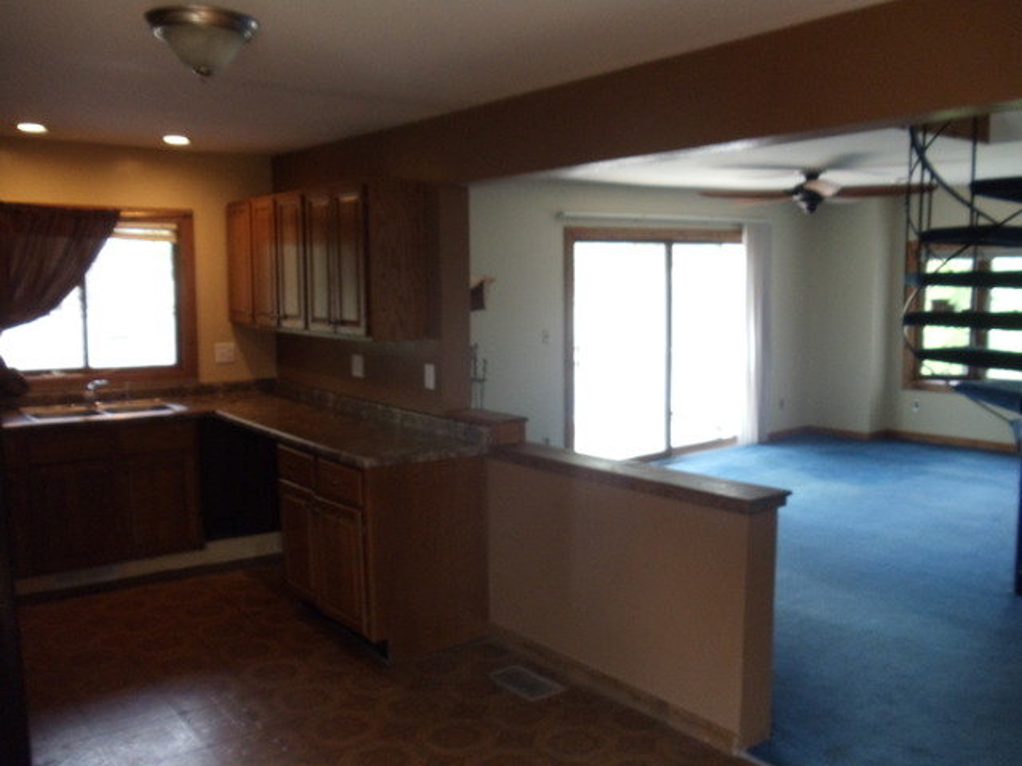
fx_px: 1299
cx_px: 511
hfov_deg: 42.9
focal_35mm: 44
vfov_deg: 32.9
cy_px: 383
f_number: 3.5
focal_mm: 6
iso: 400
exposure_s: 1/60
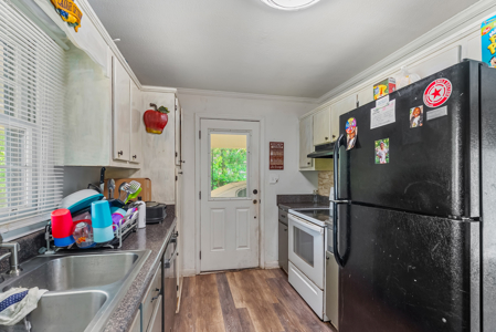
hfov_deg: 96.7
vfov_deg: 73.8
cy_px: 166
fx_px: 221
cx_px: 248
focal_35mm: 16
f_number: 5.6
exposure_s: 1/25
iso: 12800
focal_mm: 16
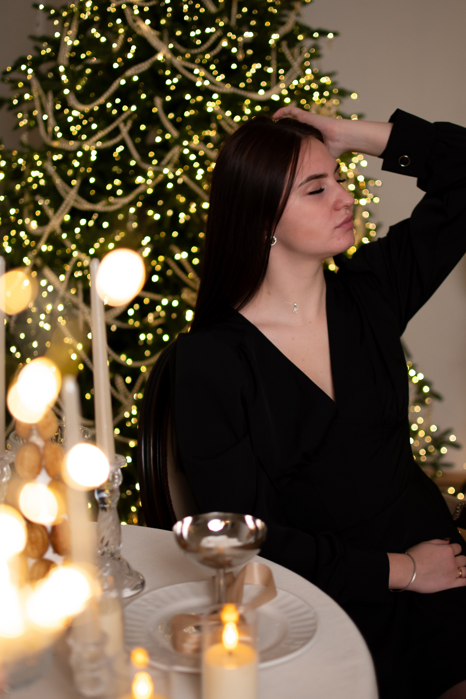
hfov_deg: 26.0
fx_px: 1010
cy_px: 350
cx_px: 233
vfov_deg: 38.2
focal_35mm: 52
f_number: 1.8
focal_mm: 35
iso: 1400
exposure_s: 1/160
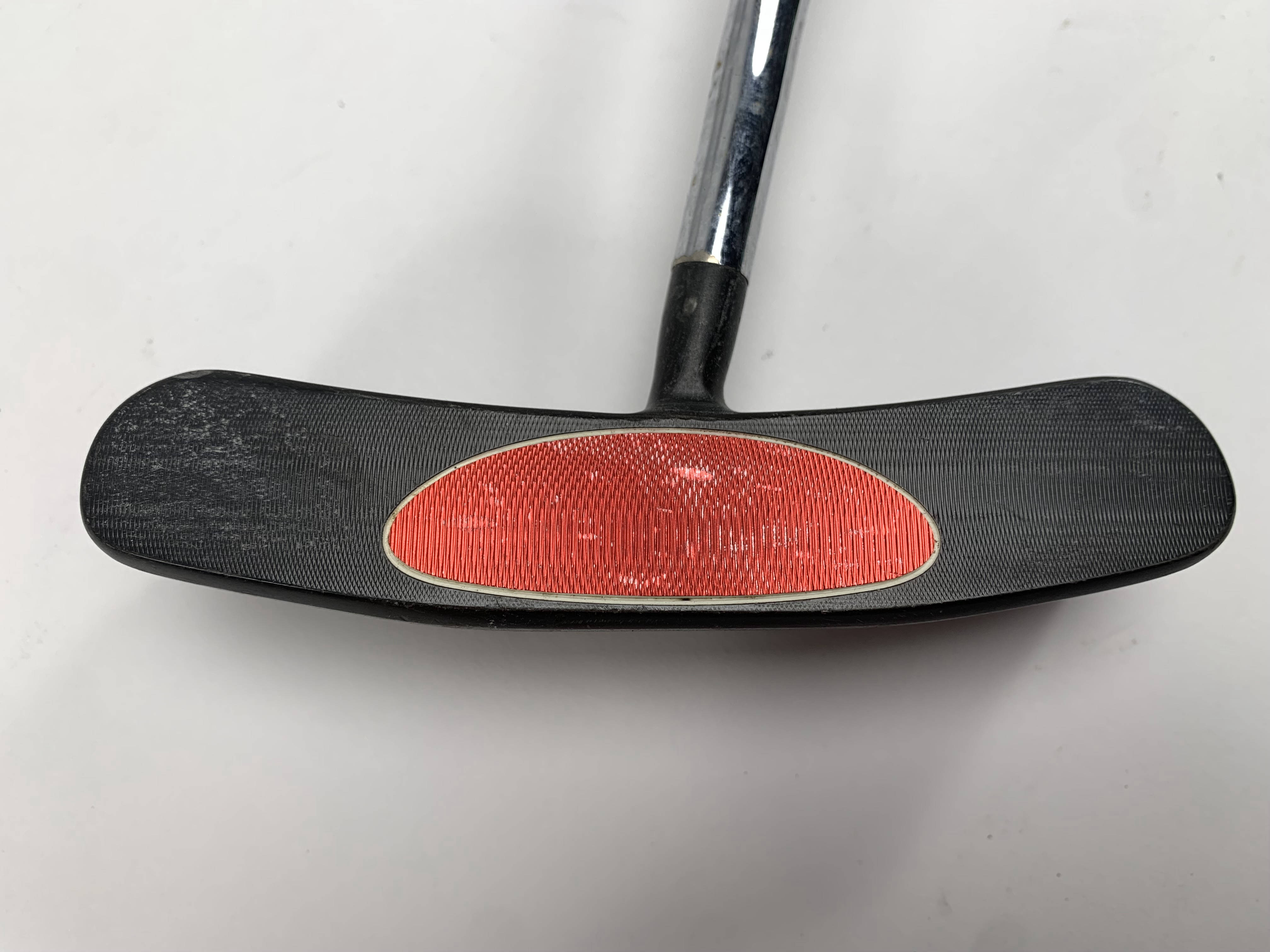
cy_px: 476
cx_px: 635
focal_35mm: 26
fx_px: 954
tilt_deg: -80.3
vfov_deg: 53.1
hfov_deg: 67.3
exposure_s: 1/126
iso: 25
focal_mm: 4.25
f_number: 1.8
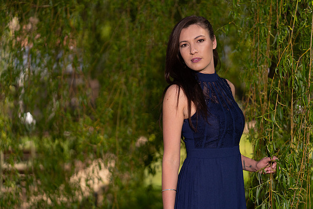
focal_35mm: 85
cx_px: 156
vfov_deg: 16.1
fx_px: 739
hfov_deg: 23.9
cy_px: 104
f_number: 1.8
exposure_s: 1/4000
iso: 100
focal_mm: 85
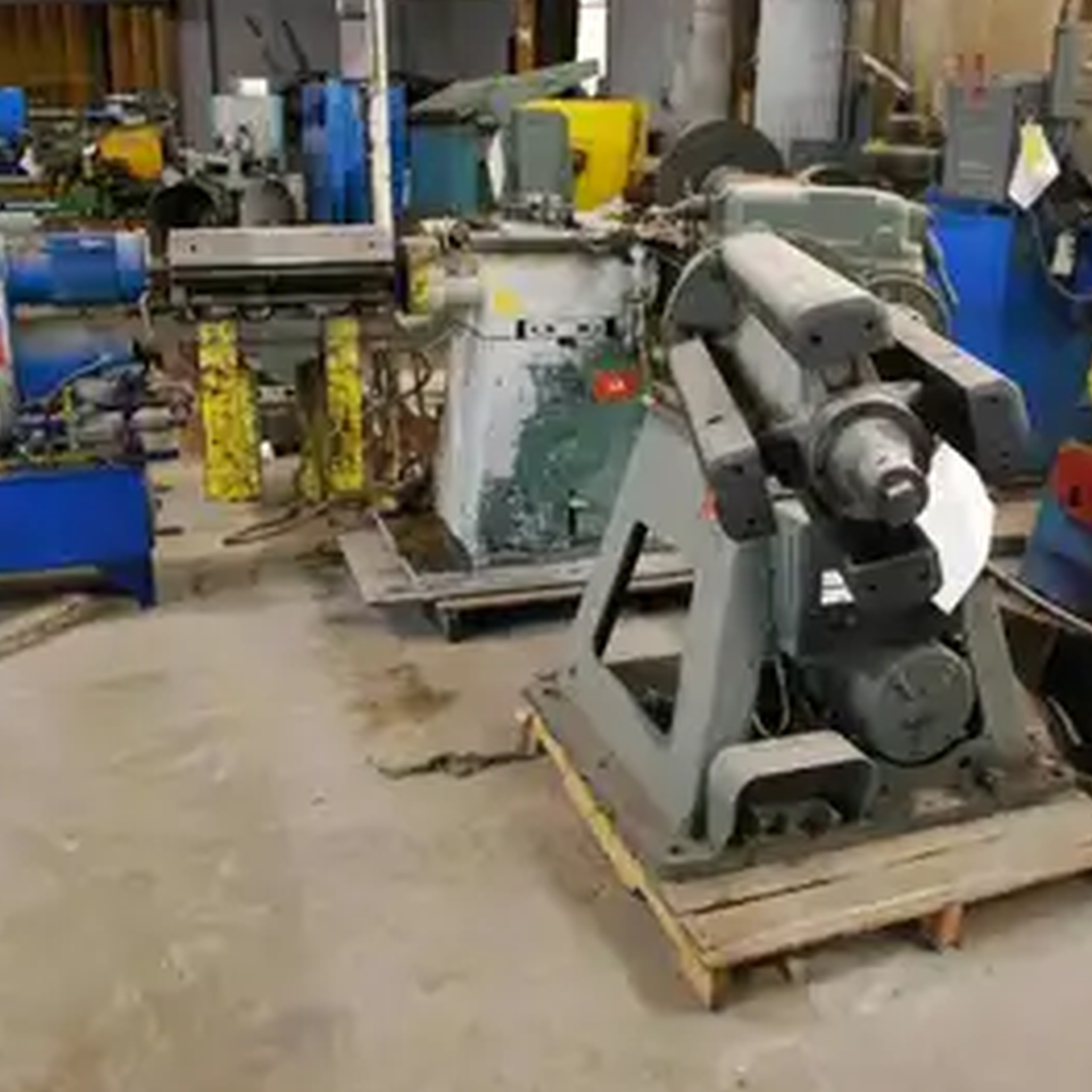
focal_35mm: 35
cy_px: 544
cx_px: 660
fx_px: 1249
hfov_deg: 46.9
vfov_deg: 47.2
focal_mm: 18
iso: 1600
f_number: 3.5
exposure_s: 1/15
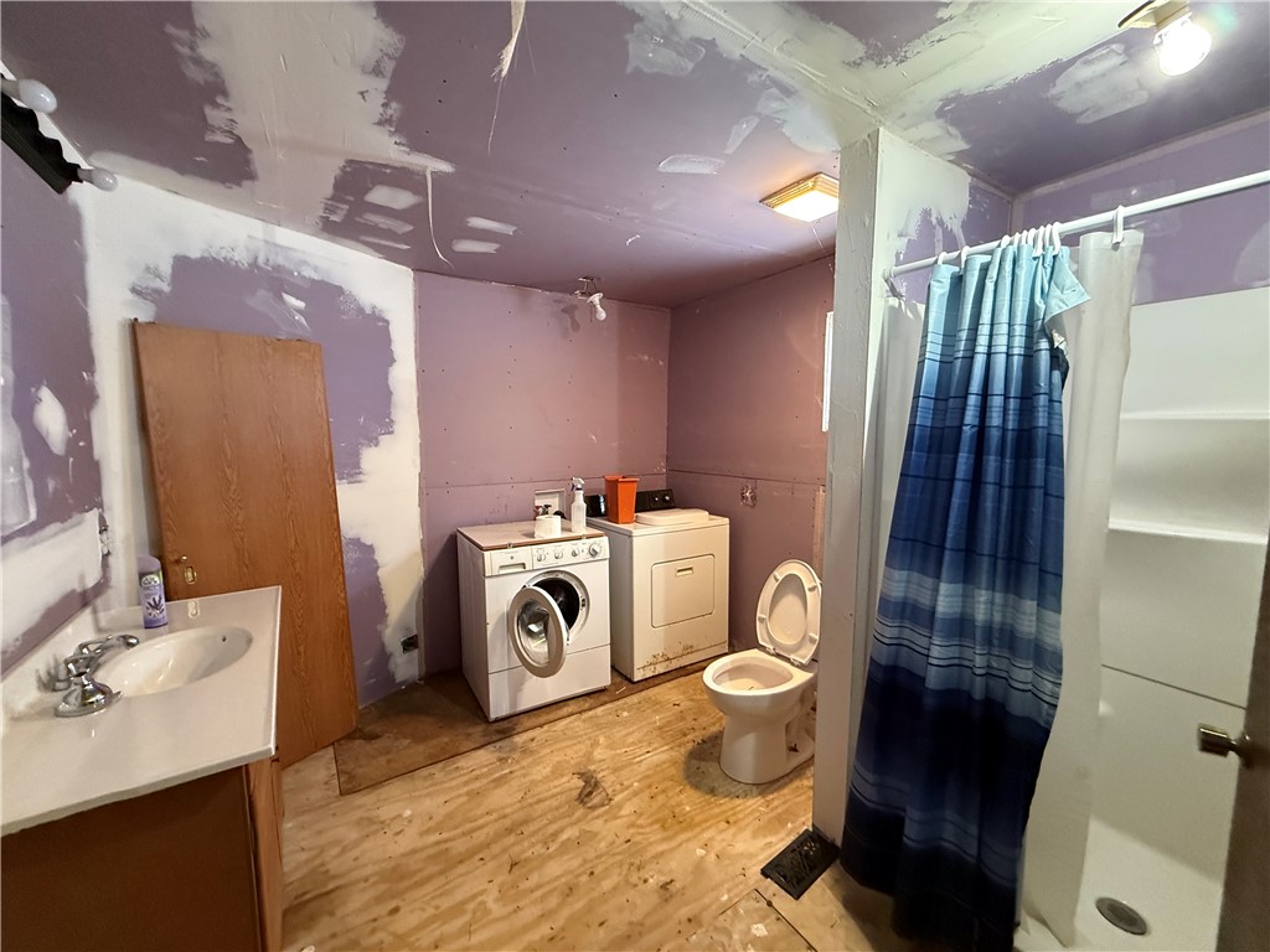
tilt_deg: -5.4
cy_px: 476
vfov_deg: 85.7
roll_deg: -1.0
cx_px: 635
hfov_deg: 102.1
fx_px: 514
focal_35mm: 14
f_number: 2.2
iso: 640
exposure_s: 1/60
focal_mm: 2.22
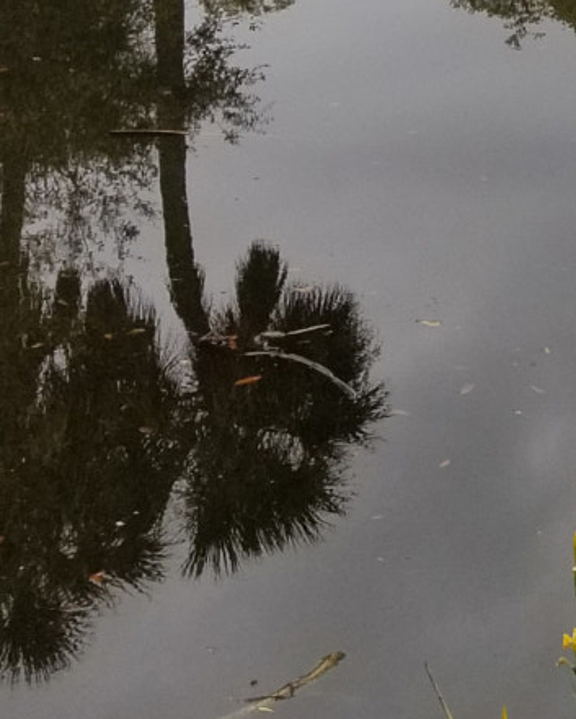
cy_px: -289
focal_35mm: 92
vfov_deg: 18.8
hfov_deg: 15.2
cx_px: 927
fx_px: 1960
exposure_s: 1/1308
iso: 50
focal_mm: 4.25
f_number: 1.7
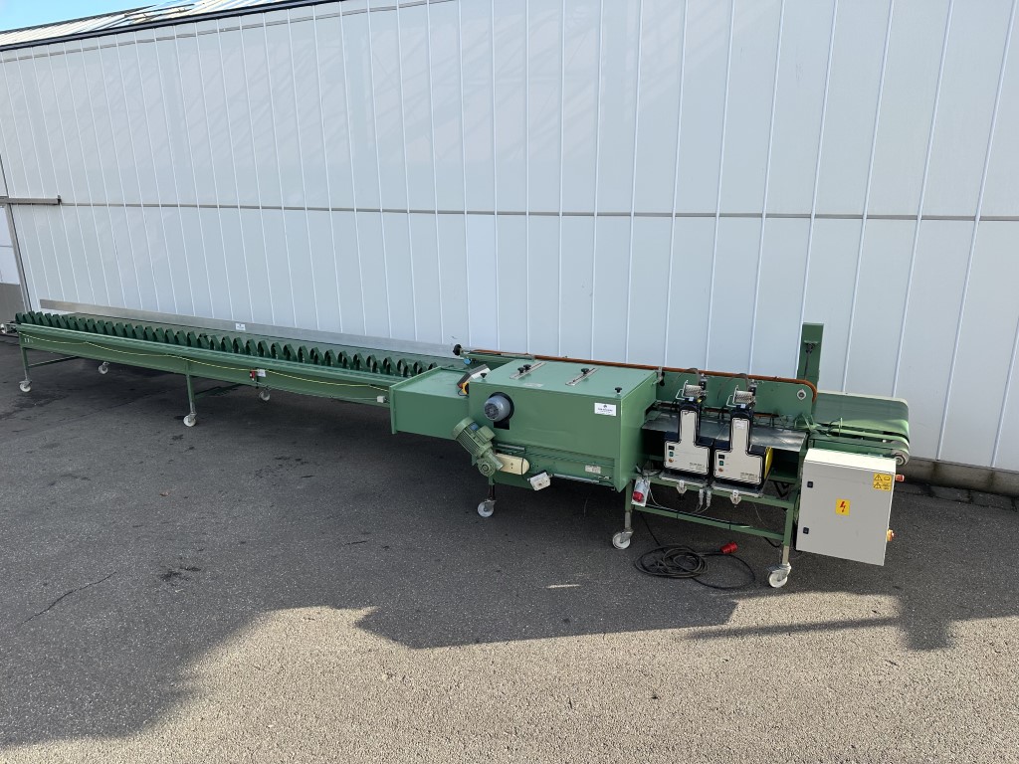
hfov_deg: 71.6
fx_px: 706
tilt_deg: -16.7
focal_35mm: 24
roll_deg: +0.7
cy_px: 382
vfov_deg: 56.8
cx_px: 510
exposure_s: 1/1241
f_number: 1.78
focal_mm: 6.86
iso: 80
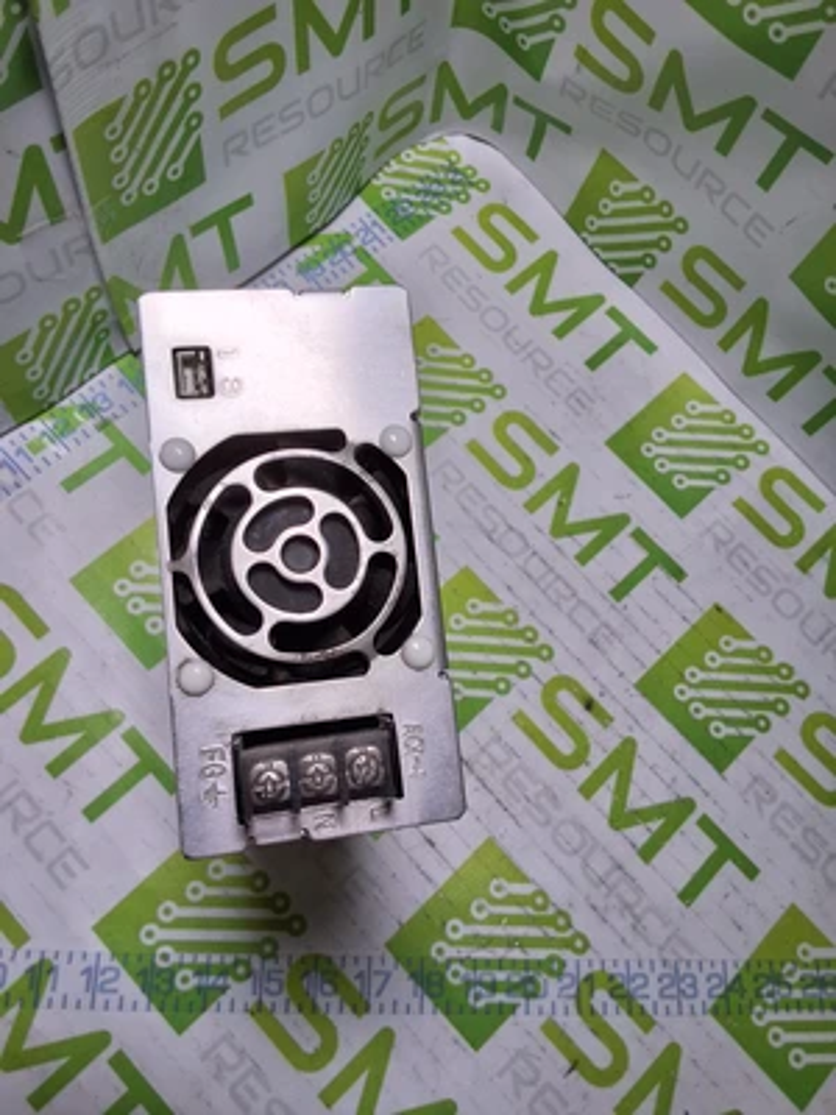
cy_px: 558
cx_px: 418
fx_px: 902
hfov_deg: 49.7
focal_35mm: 28
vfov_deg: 63.4
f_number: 1.9
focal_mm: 2.91
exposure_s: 1/391
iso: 32
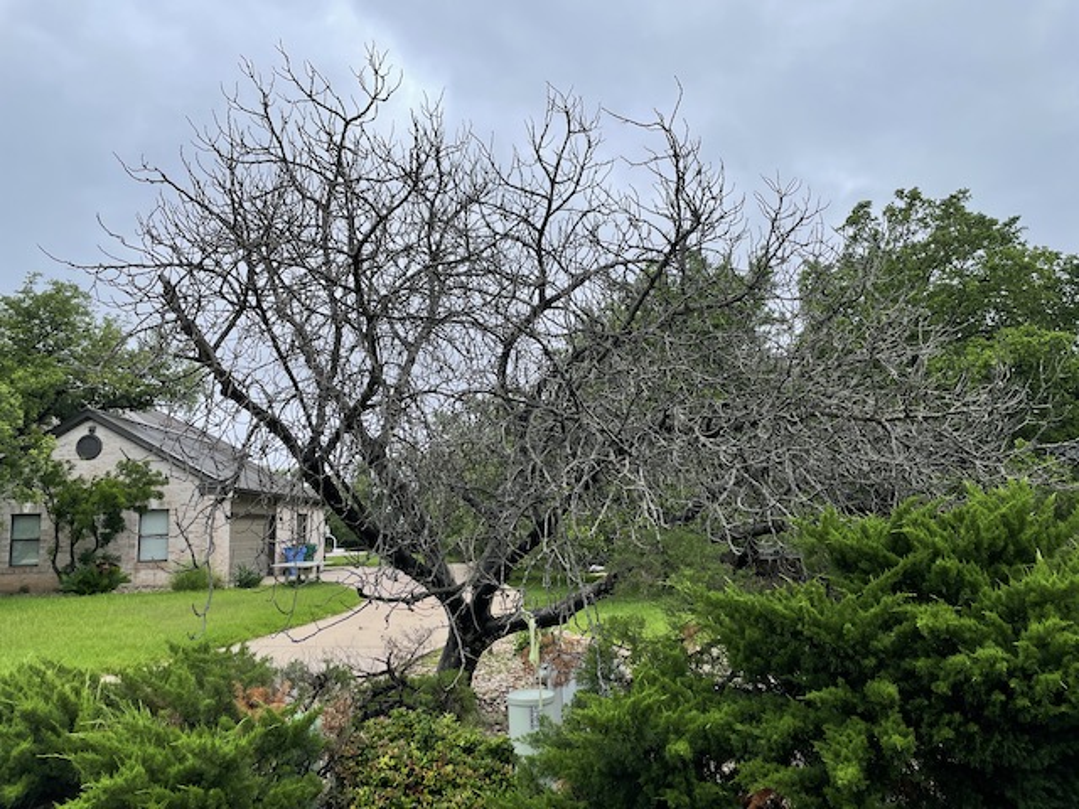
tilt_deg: +8.7
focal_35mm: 26
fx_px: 810
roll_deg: +1.9
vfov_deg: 53.1
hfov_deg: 67.3
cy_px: 404
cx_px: 540
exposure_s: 1/1103
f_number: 1.6
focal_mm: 4.2
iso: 32
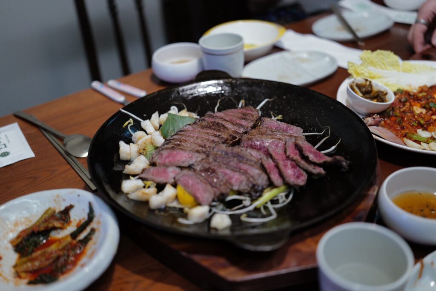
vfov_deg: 31.2
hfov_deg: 45.4
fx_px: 521
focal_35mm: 43
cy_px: 146
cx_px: 218
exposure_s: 1/125
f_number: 2
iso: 1600
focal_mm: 43
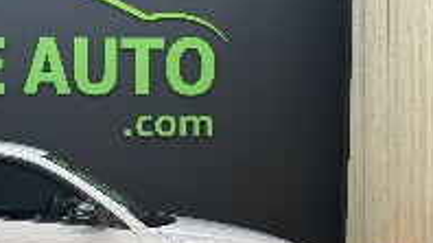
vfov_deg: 10.2
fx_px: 1365
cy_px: 105
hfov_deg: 17.5
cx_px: -13
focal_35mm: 119
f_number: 1.6
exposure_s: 1/116
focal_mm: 5.96
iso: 50
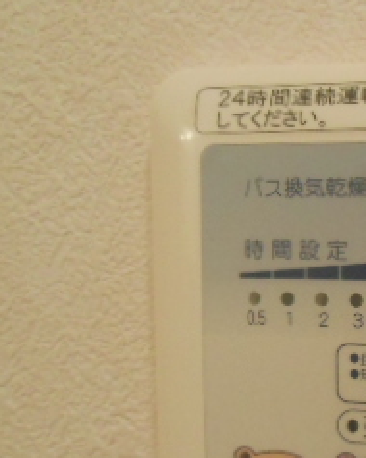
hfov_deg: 22.5
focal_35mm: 63
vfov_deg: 29.6
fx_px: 854
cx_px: 424
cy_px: 344
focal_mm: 4.24
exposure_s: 1/80
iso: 400
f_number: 3
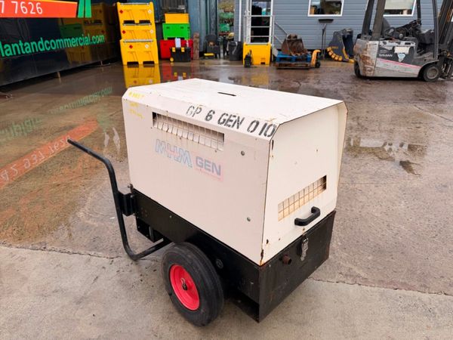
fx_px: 314
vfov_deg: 56.8
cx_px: 226
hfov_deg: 71.6
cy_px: 170
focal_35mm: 24
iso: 80
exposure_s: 1/2907
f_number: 1.78
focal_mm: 6.76
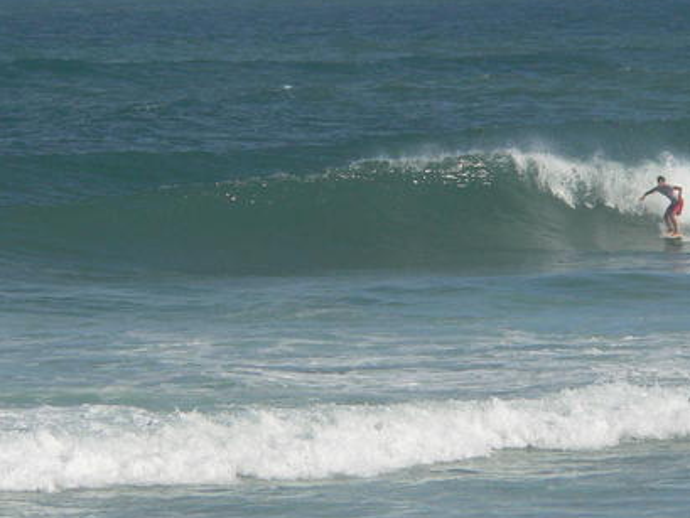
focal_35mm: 424
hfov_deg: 4.7
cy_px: 206
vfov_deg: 3.5
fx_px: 8454
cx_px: 407
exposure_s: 1/800
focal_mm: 52.5
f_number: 8
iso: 200
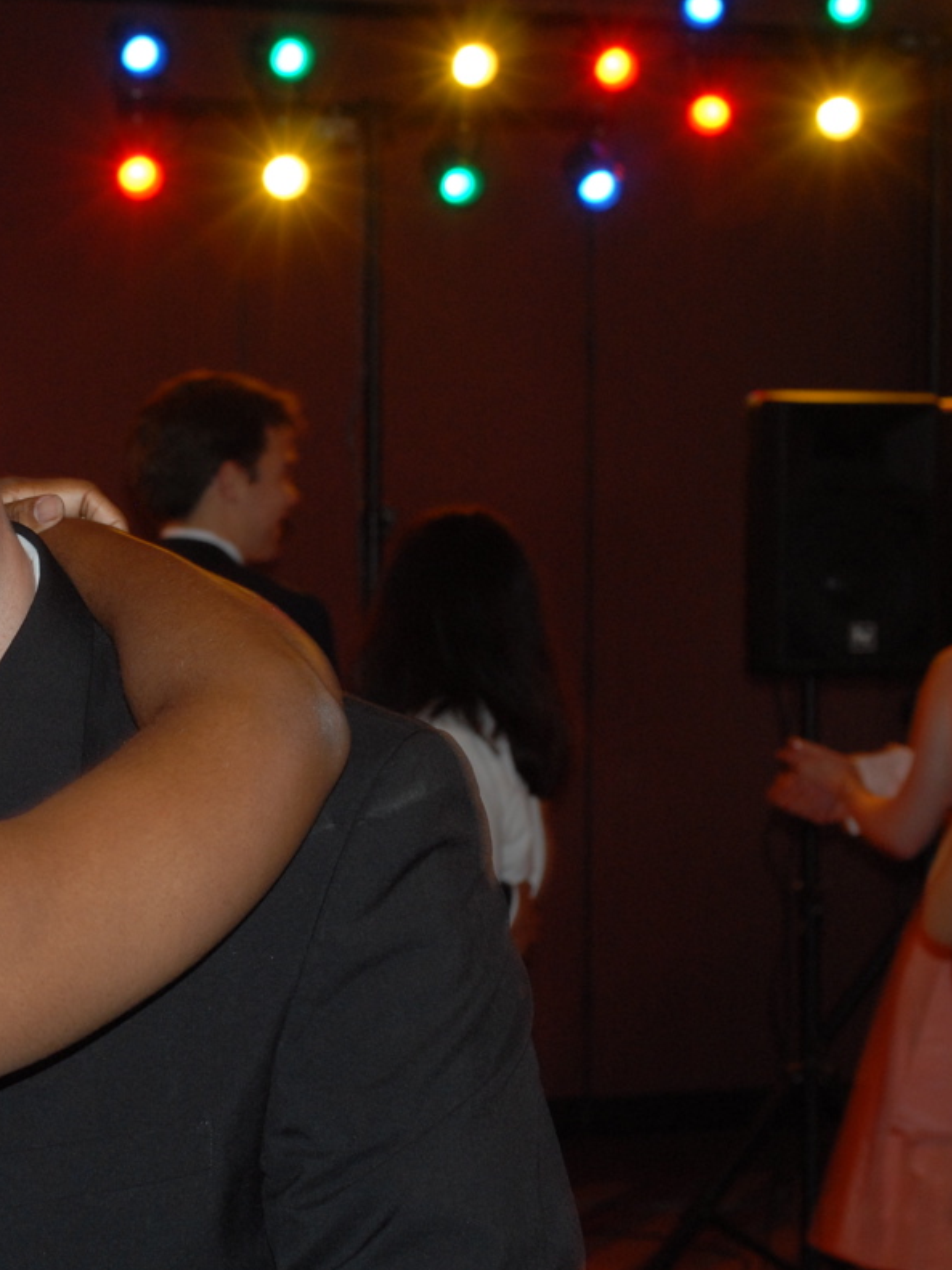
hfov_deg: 15.1
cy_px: 638
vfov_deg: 20.4
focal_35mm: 96
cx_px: 1
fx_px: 3521
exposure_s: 1/10
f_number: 5.6
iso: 400
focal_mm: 44
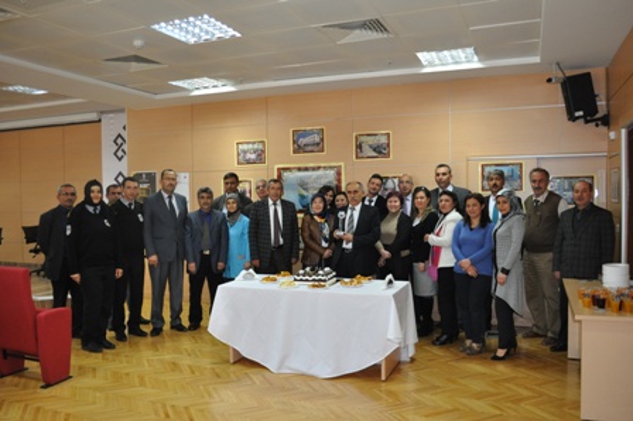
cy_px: 210
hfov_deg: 62.0
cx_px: 316
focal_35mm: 30
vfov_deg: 43.5
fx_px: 527
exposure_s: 1/80
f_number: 3.8
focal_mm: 20
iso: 800
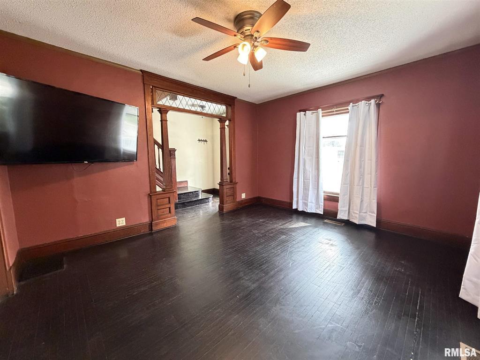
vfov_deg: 85.7
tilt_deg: -6.5
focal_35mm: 14
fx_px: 194
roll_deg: +0.0
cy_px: 180
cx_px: 240
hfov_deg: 102.1
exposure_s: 1/60
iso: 640
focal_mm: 2.22
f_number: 2.2
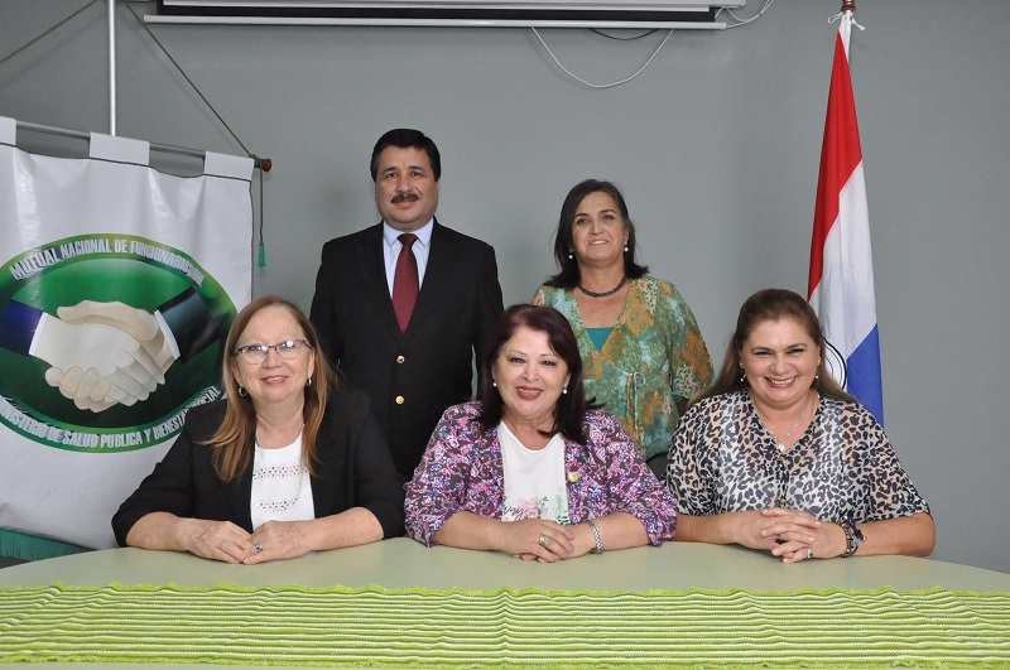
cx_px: 505
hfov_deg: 53.2
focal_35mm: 36
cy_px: 335
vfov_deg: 36.8
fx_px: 1009
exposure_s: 1/60
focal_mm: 24
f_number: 8
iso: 2500
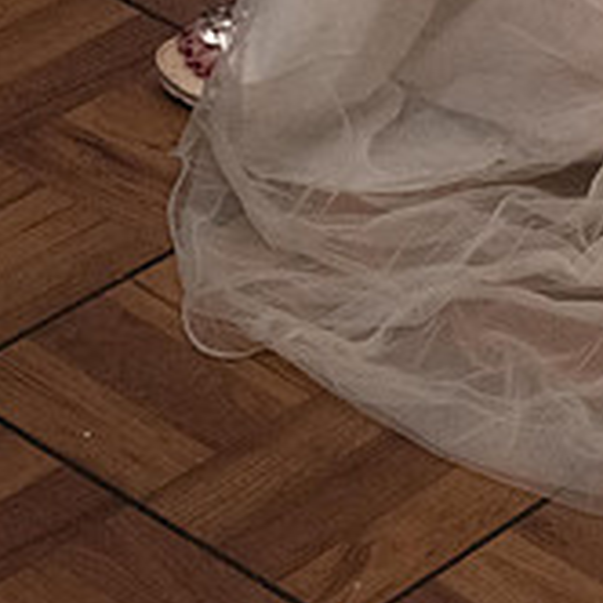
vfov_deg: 8.5
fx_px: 4040
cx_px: 926
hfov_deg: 8.3
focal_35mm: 205
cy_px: -2
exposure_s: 1/60
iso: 6400
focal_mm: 46
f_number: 5.3
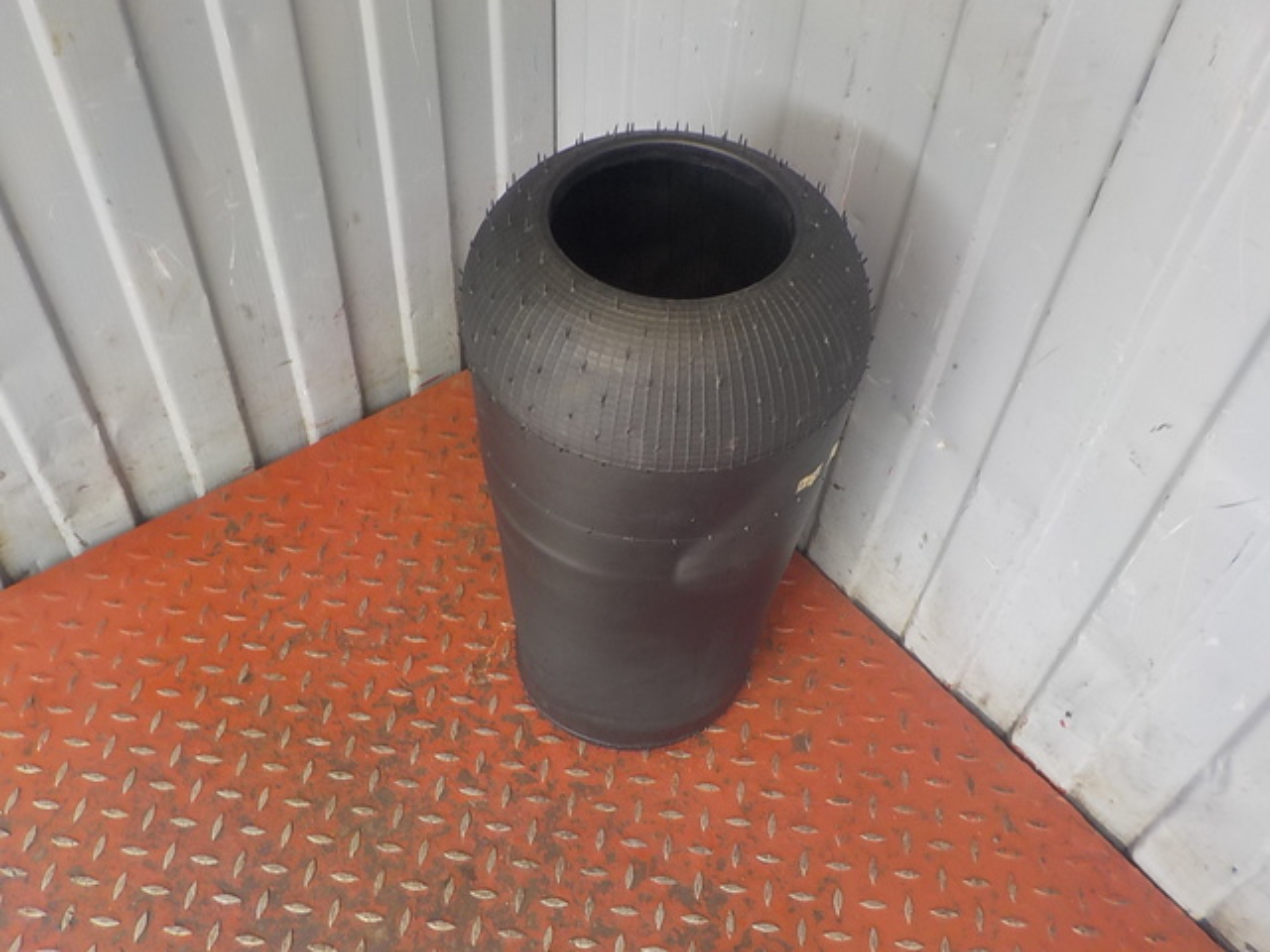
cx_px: 635
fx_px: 1101
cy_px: 476
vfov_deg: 46.8
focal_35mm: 30
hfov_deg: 60.0
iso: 125
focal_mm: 4.1
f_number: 3.3
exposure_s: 1/30
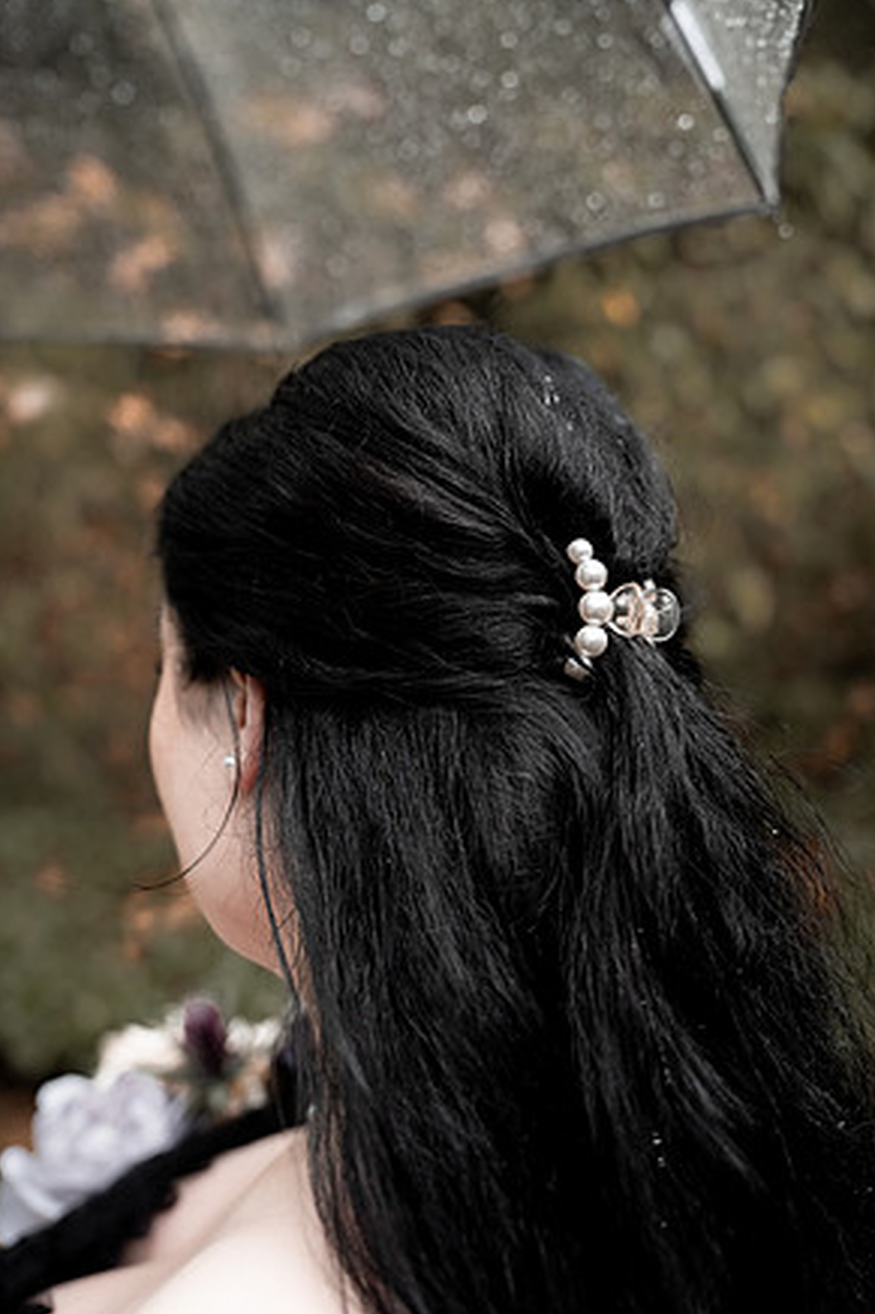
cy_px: 655
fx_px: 1277
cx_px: 436
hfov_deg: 37.8
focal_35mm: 35
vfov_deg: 54.5
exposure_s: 1/320
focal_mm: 34
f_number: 2.8
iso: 640
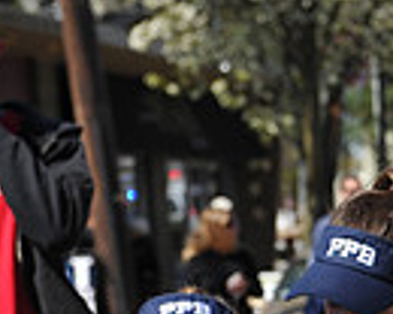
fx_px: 3408
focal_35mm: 293
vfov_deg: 5.2
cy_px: 556
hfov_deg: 6.4
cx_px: 792
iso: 200
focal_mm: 70
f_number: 5
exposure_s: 1/800
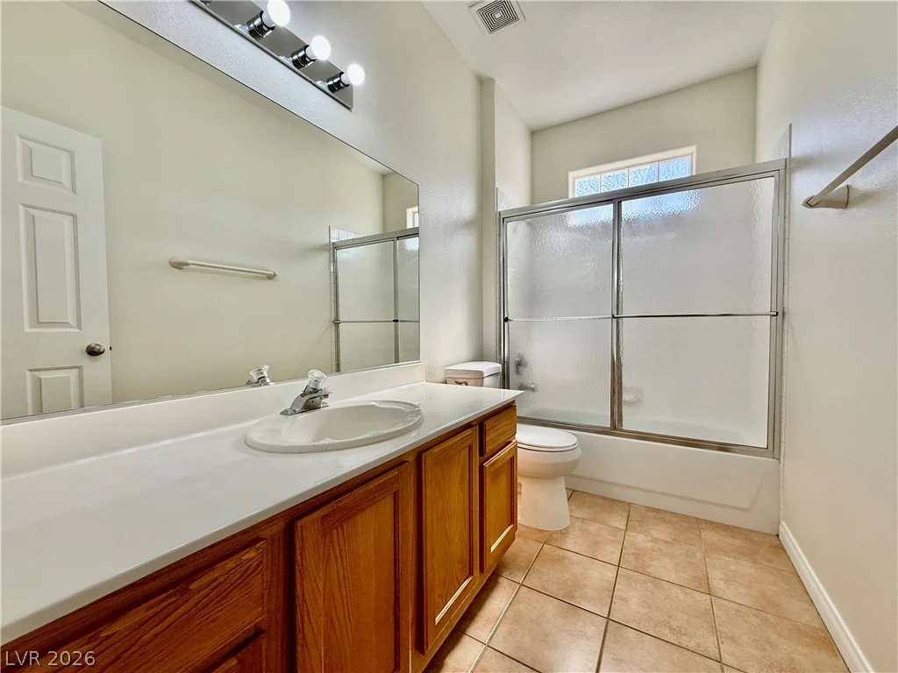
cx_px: 449
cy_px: 336
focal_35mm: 14
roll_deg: +0.4
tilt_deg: -0.9
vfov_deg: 85.7
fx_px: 363
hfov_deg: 102.1
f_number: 2.2
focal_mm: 2.22
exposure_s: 1/395
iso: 64
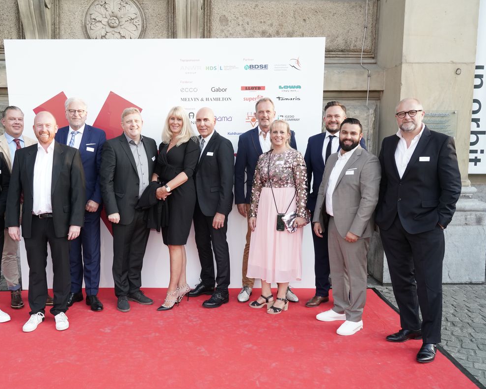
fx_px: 475
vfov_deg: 44.5
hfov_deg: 53.8
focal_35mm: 33
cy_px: 196
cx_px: 193
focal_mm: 29
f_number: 7.1
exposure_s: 1/250
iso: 1600
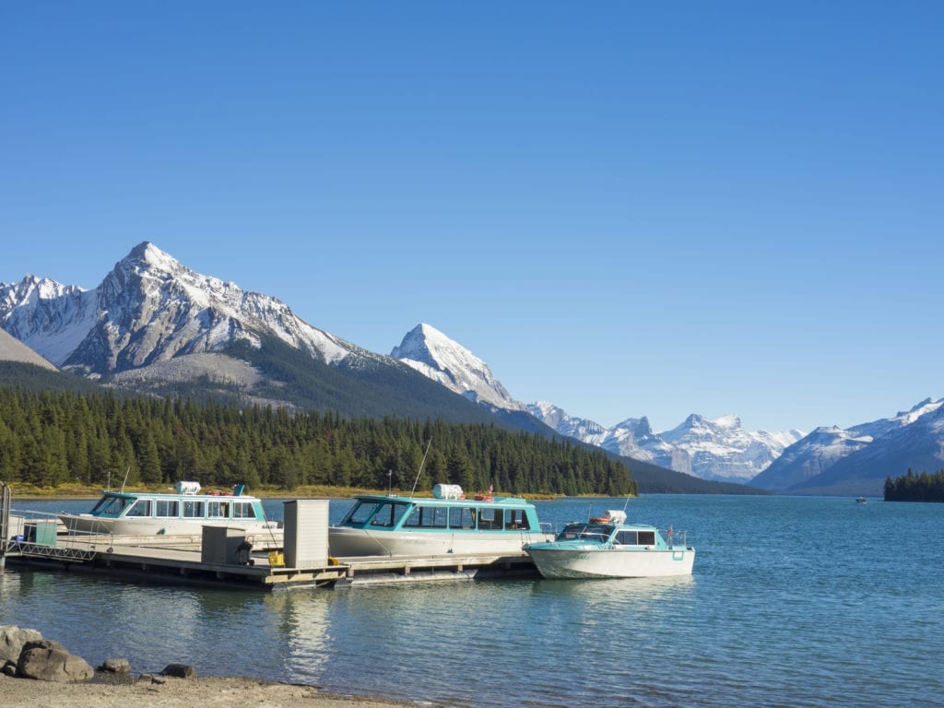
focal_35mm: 44
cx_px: 472
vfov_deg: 32.9
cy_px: 354
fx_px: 1200
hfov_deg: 42.9
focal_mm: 22
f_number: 6.3
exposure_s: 1/320
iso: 100
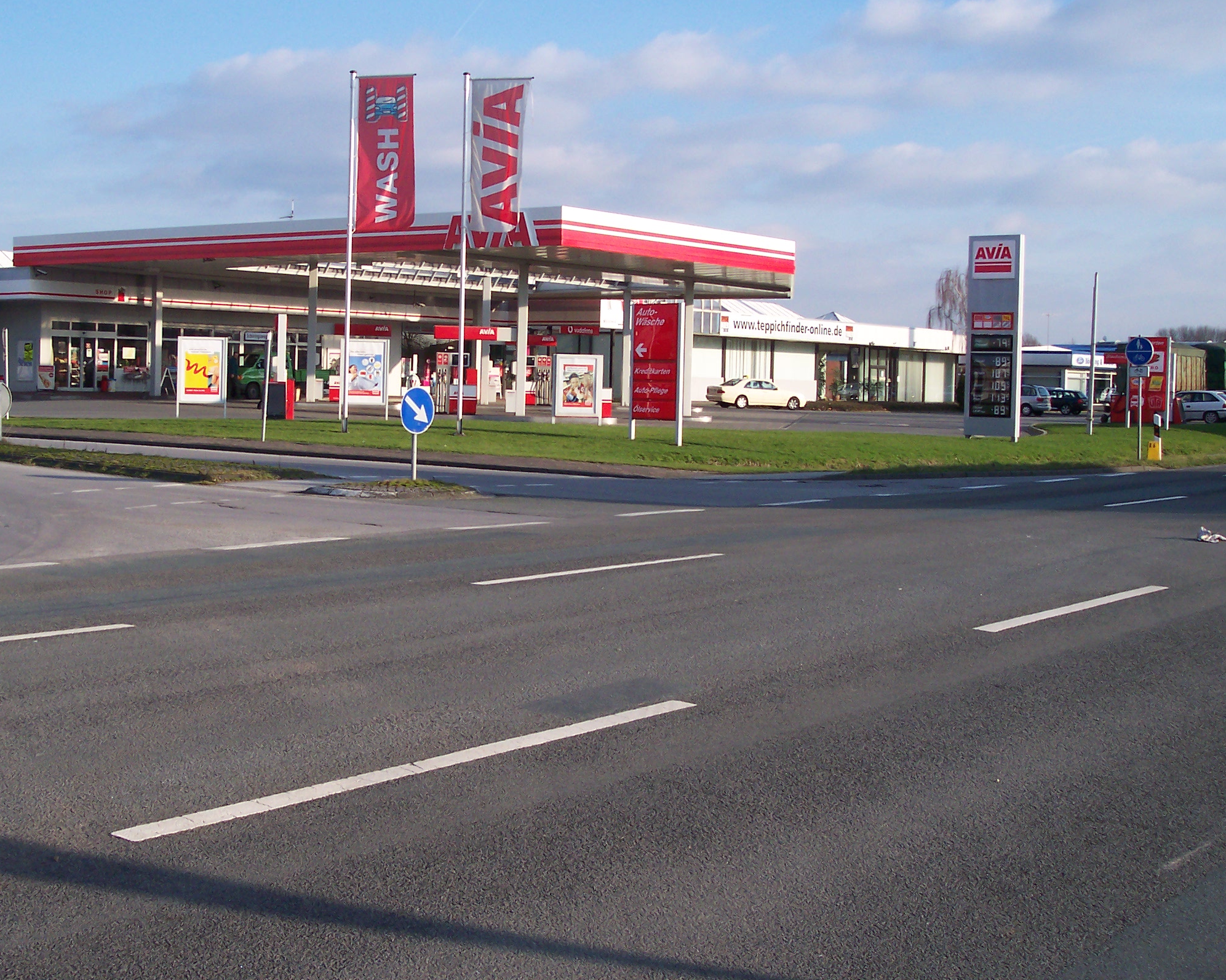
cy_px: 421
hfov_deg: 38.6
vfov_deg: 31.4
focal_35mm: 48
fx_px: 1742
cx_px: 481
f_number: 4.8
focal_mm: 8
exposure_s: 1/500
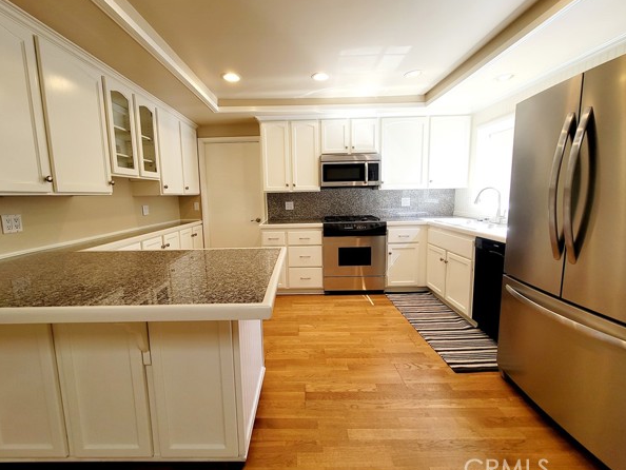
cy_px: 231
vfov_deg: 85.7
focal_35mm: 14
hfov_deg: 102.0
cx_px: 299
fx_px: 253
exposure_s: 1/119
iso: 80
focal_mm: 2.2
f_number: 2.2
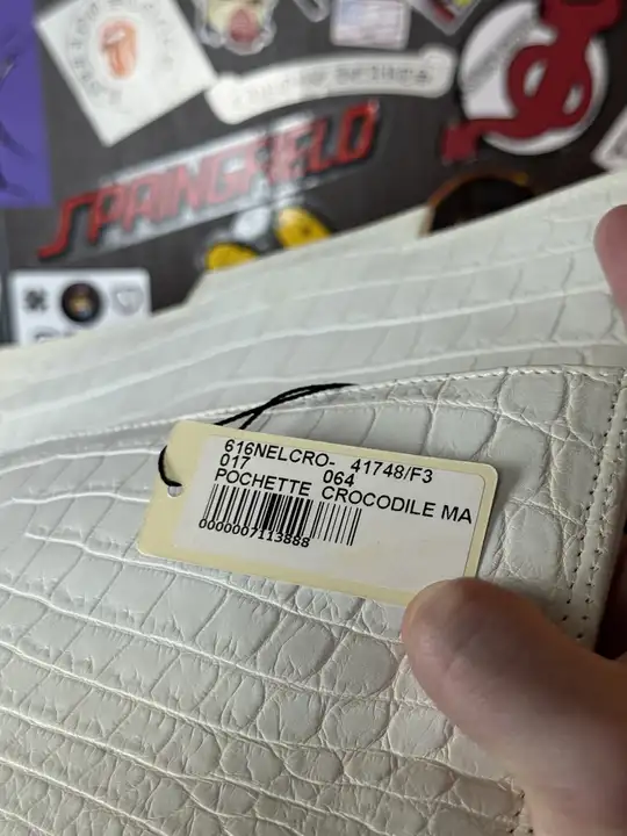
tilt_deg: -10.9
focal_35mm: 48
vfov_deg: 39.7
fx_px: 1159
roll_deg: +2.8
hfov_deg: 30.3
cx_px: 314
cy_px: 418
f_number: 1.78
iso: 64
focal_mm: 6.76
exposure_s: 1/100
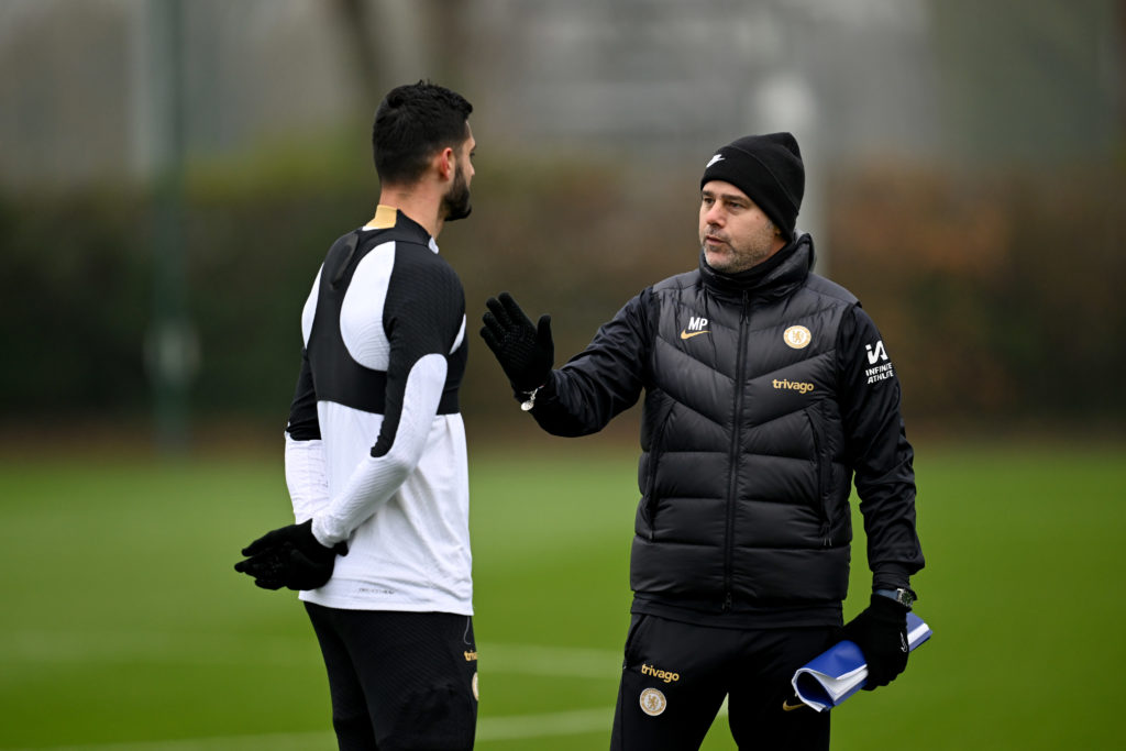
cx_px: 563
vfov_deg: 3.4
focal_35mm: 400
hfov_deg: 5.2
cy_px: 376
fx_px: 12512
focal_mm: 400
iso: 800
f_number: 2.8
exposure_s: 1/2000
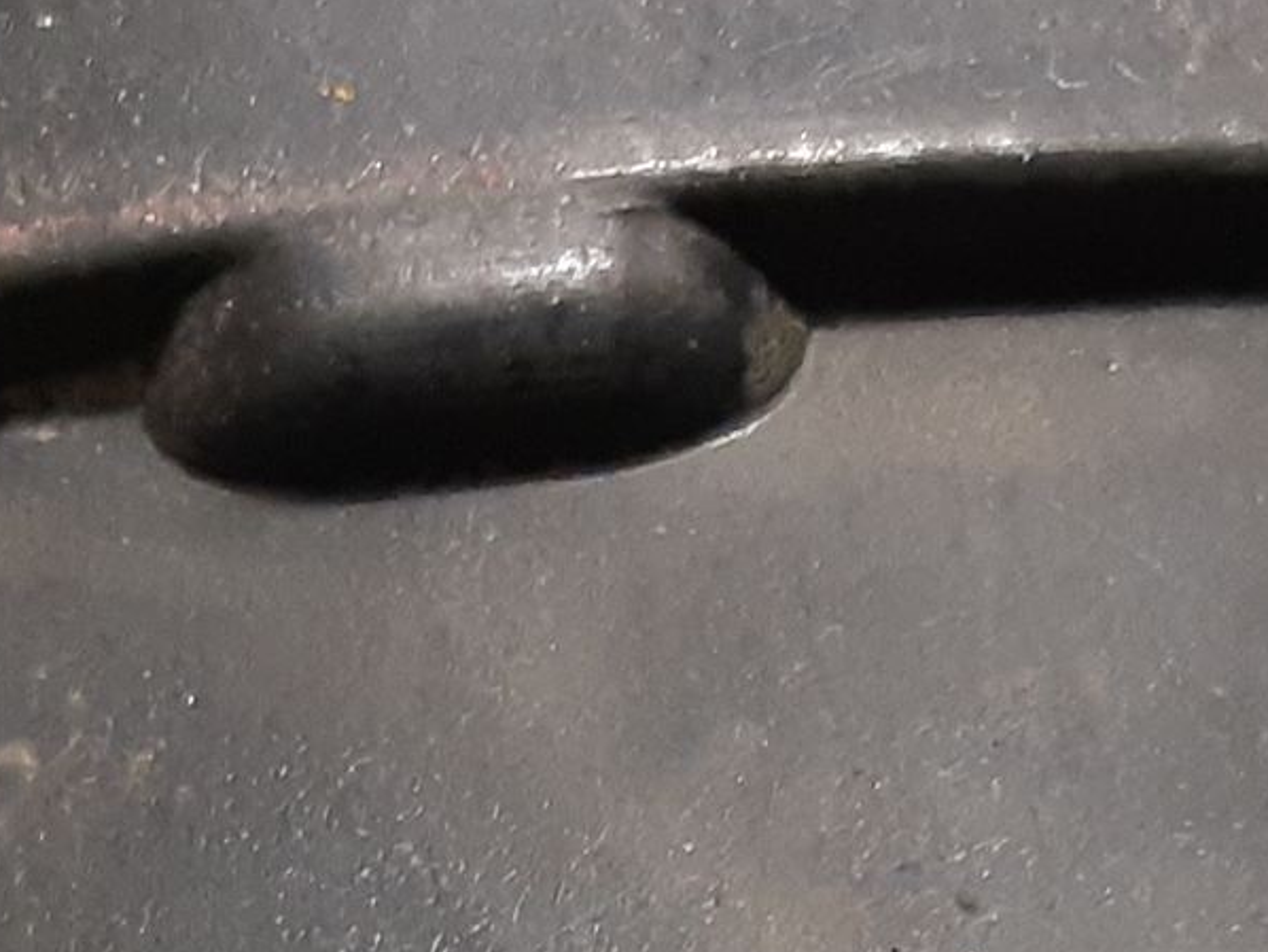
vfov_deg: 15.4
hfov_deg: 22.0
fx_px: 3261
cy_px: 1416
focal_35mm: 89
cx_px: 649
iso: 250
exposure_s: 1/40
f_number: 1.7
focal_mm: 3.93
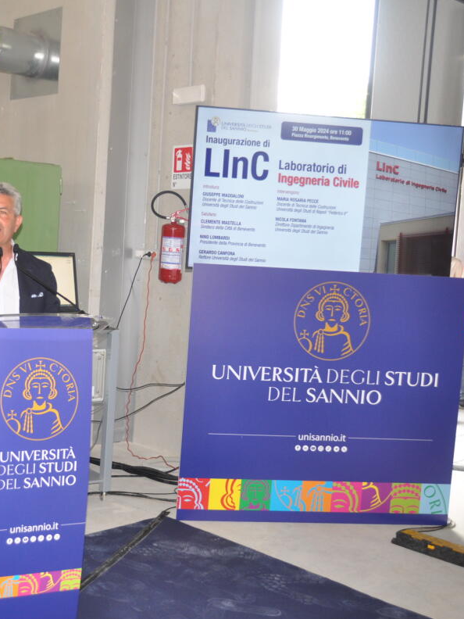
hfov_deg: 29.5
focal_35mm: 48
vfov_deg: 39.7
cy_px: 310
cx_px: 87
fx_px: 858
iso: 560
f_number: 3.8
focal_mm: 22
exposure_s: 1/80
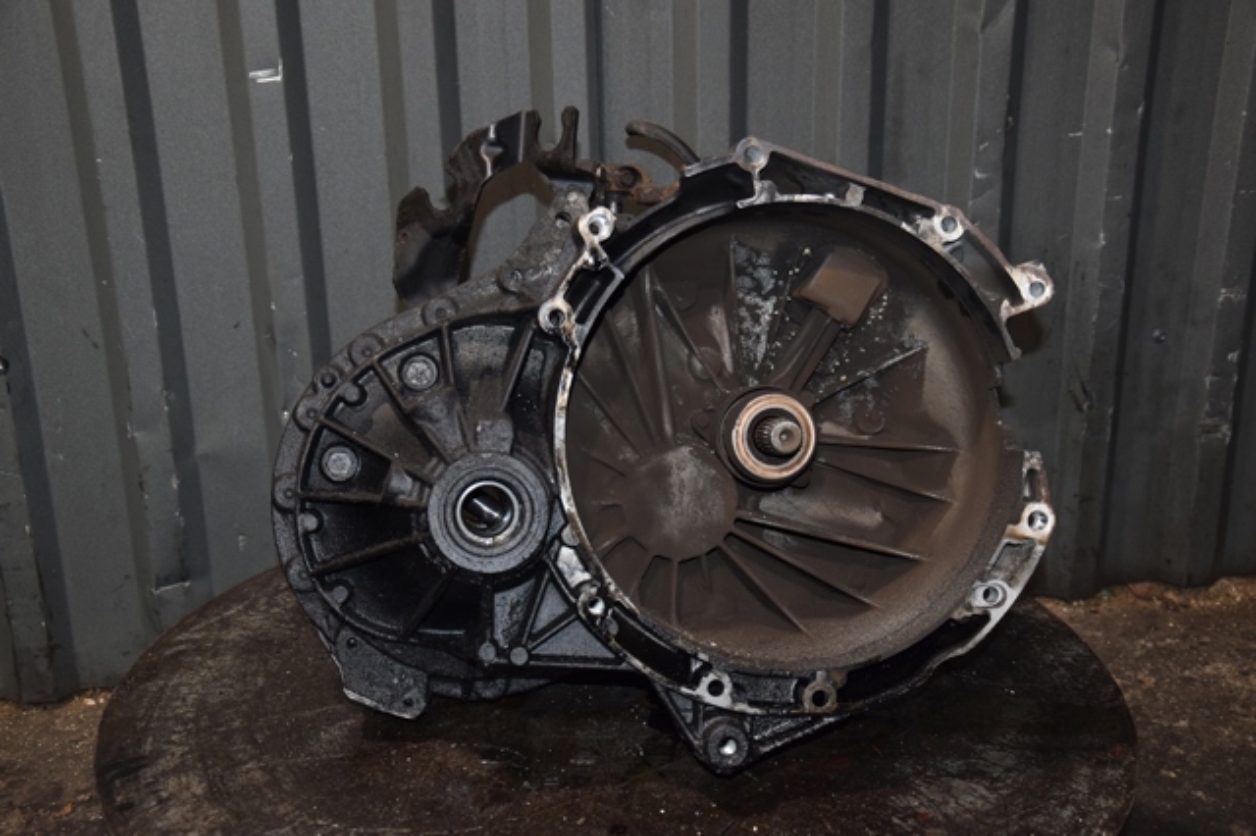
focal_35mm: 48
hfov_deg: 41.1
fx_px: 1674
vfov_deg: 28.0
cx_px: 628
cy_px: 418
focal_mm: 32
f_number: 5
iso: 800
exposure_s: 1/60
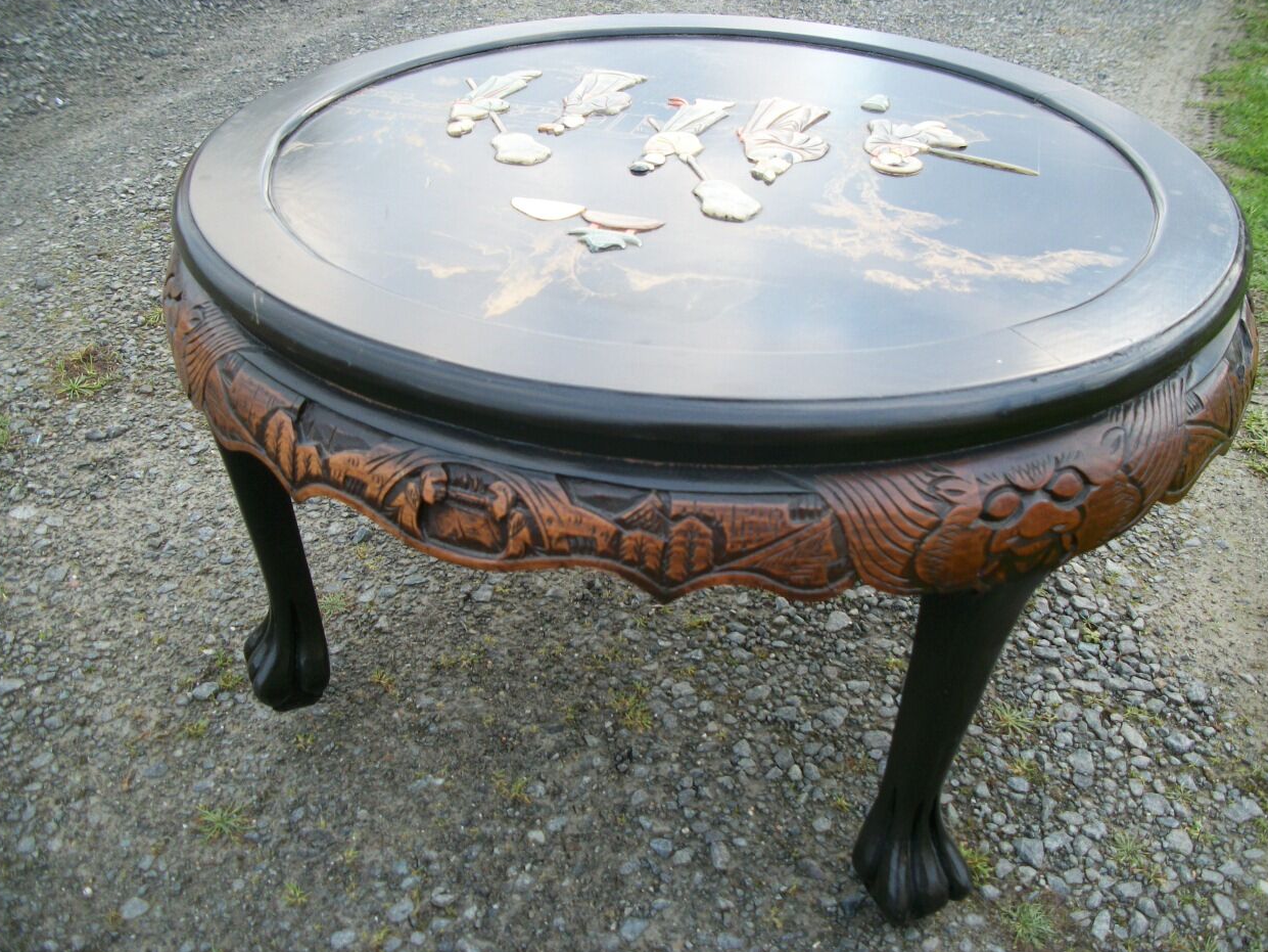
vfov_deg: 43.0
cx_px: 641
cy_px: 474
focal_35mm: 33
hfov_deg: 55.3
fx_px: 1209
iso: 80
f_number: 2.9
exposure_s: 1/40
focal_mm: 5.7
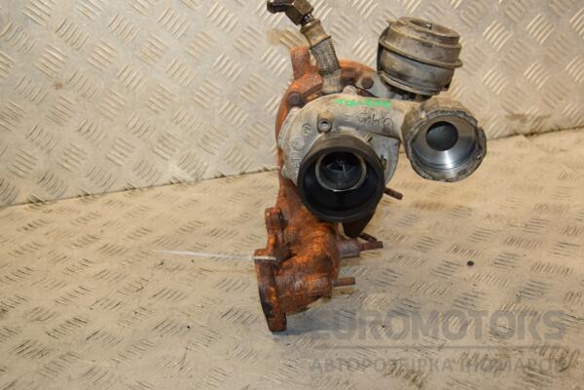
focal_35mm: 48
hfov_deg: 41.1
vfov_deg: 28.1
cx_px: 292
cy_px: 195
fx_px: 779
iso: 800
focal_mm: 32
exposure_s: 1/200
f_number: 6.3
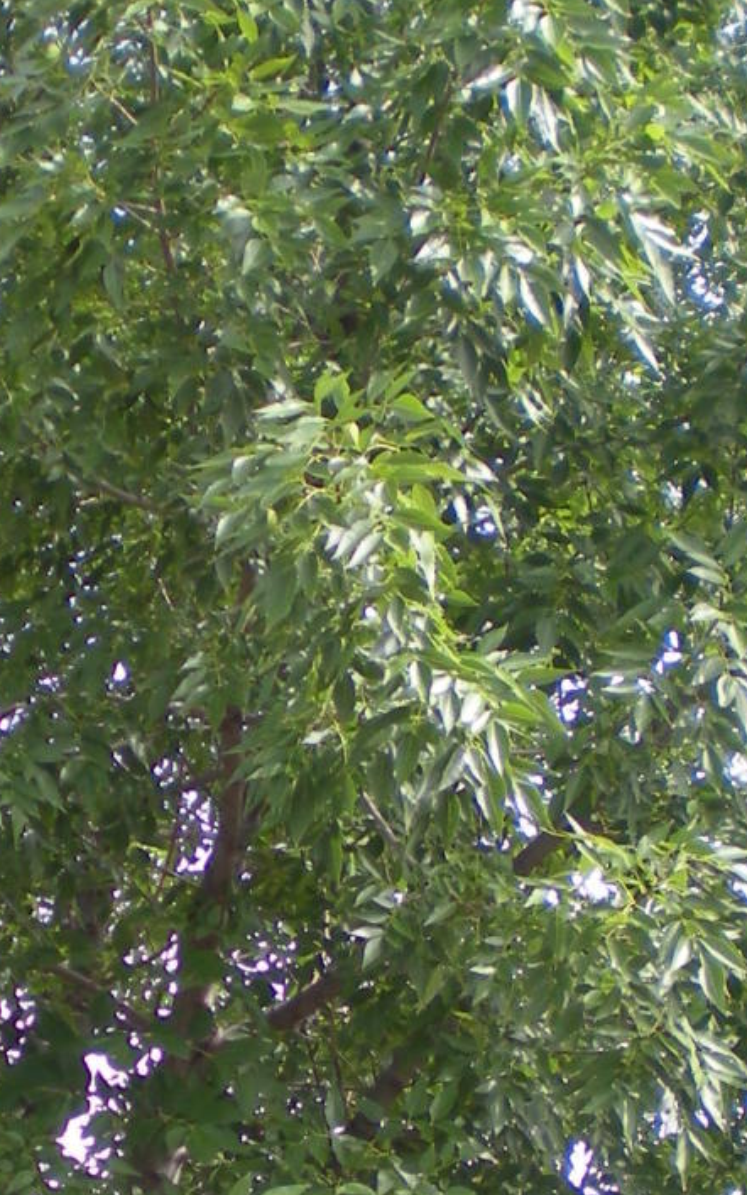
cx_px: 269
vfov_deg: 18.0
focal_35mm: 114
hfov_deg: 11.5
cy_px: 1051
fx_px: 3713
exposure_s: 1/212
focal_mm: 6.3
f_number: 3.1
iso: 64
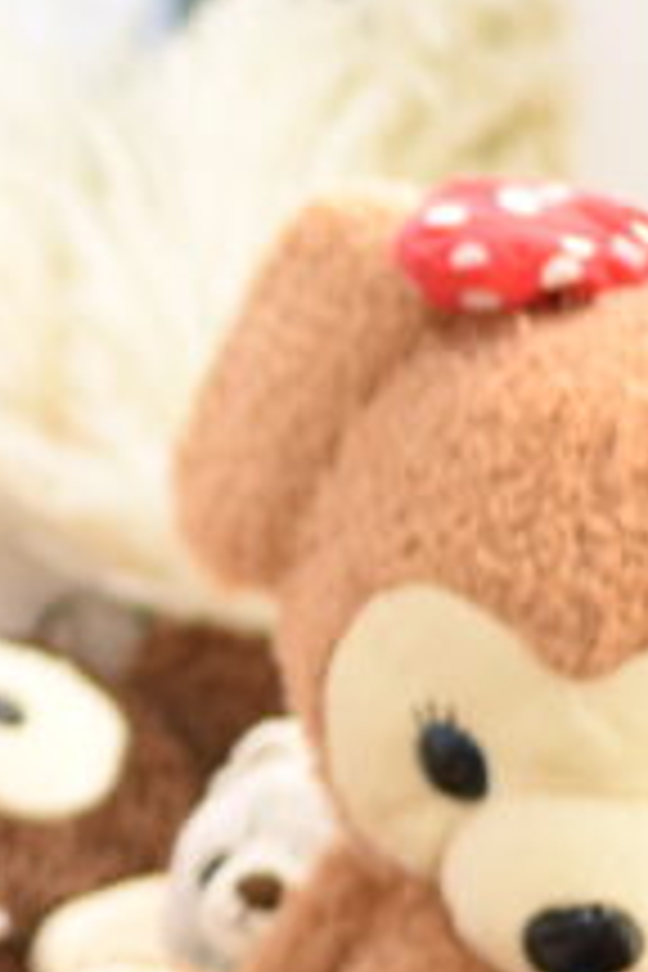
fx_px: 6398
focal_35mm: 237
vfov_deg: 8.7
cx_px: -794
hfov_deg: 5.6
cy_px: 351
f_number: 1.8
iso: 200
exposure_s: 1/160
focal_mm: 50
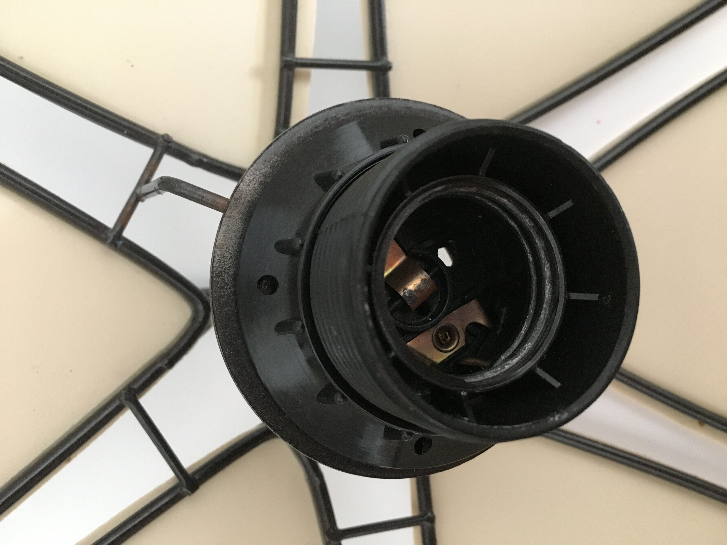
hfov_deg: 61.7
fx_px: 609
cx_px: 364
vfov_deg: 48.2
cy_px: 272
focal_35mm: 29
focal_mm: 4.15
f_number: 2.2
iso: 200
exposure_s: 1/25
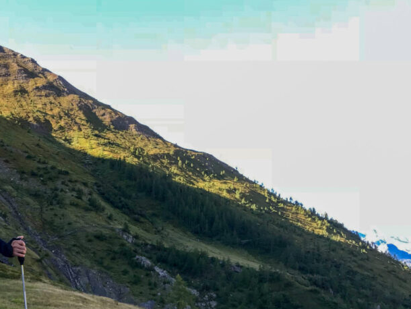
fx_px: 558
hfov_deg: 39.1
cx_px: 91
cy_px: 232
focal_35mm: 47
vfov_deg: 30.4
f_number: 1.8
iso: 20
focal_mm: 3.99
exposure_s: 1/250
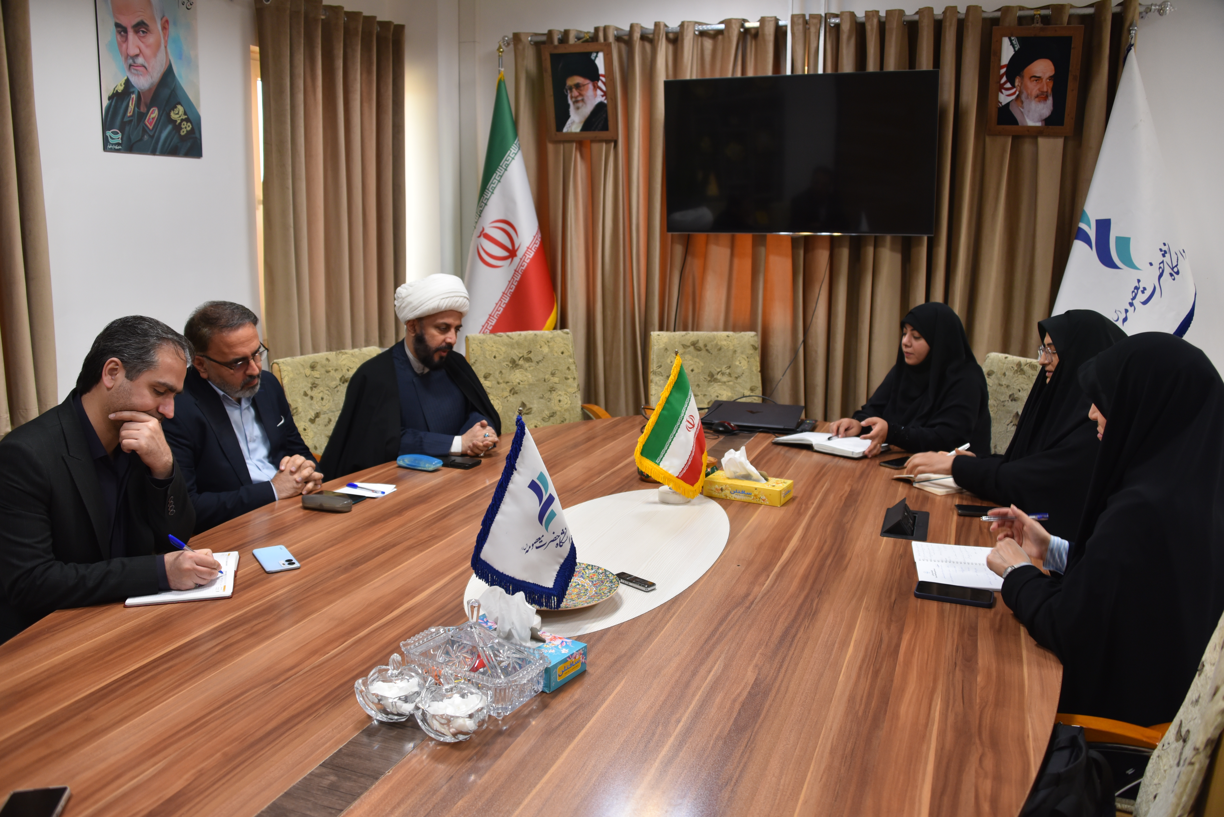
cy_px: 408
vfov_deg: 46.4
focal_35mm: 28
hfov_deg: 65.5
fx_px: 952
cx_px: 612
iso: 800
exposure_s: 1/60
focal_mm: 28
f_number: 3.5
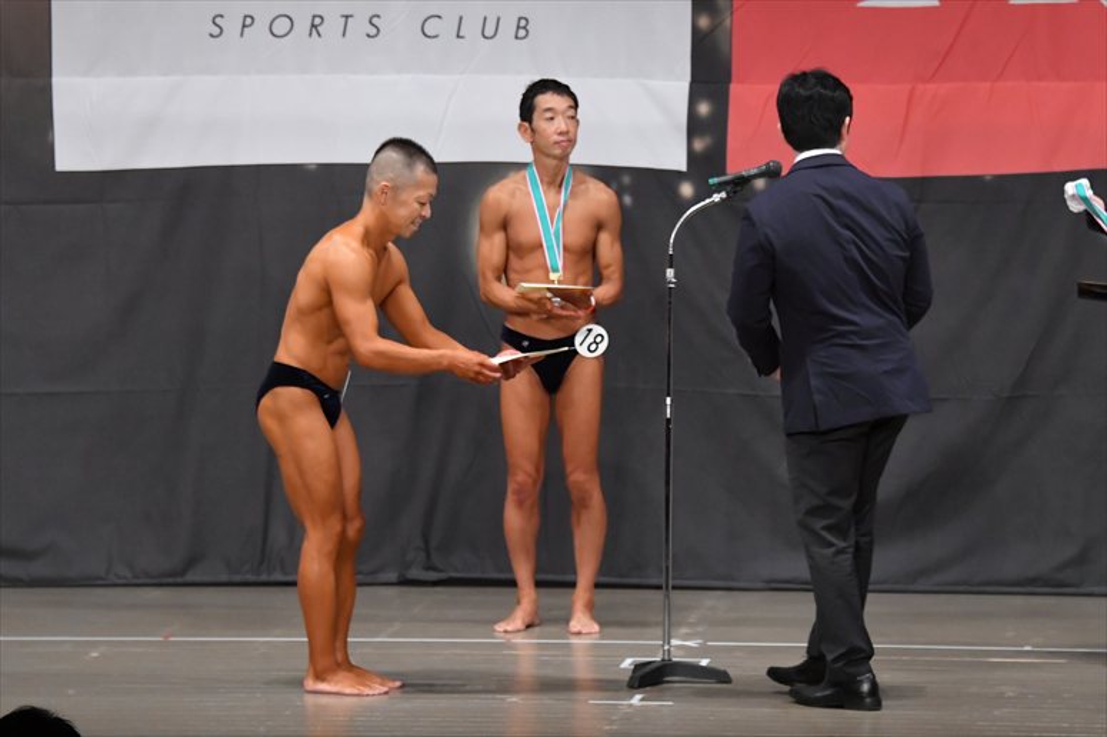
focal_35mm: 202
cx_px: 554
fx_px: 6209
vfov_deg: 6.8
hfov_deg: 10.2
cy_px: 368
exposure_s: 1/400
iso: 5000
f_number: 5.6
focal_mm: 135
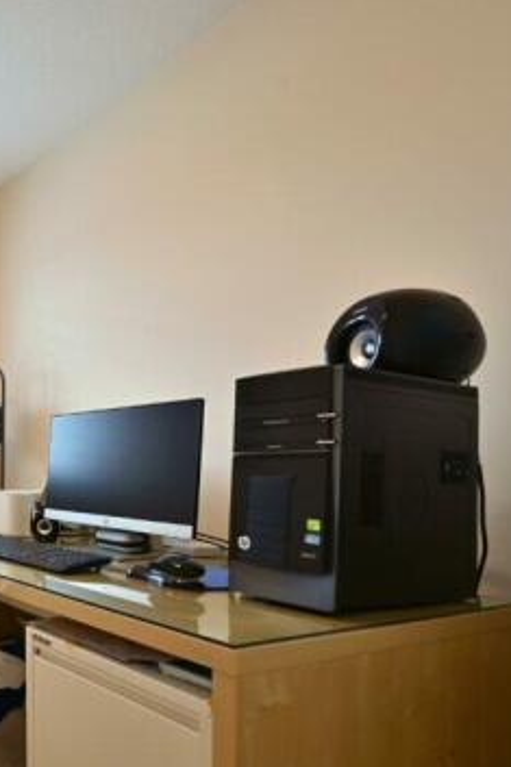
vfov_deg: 68.6
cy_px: 465
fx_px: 554
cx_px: -137
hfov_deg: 35.6
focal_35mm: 26
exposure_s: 1/10
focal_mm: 14
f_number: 8
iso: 100
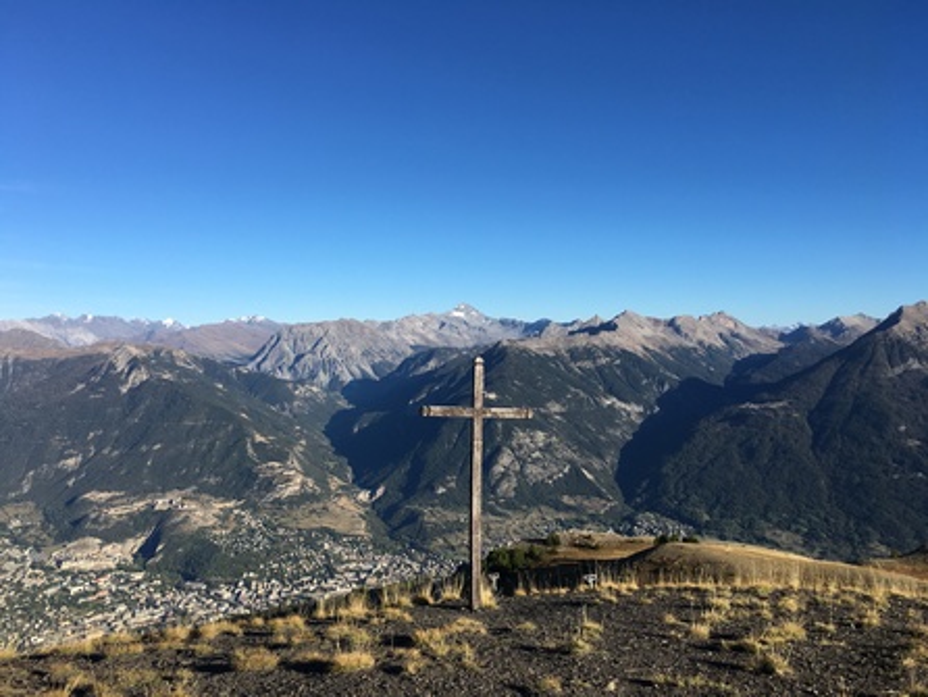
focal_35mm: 29
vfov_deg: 48.3
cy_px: 348
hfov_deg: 61.6
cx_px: 464
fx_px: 778
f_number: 2.2
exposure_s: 1/1399
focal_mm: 4.15
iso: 25
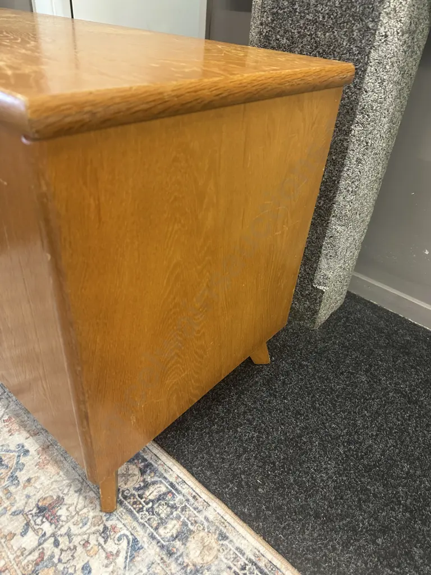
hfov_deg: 56.8
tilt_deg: -35.3
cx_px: 216
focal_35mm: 24
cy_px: 288
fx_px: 398
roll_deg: -6.4
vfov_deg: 71.6
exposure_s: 1/50
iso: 400
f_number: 1.78
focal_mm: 6.86
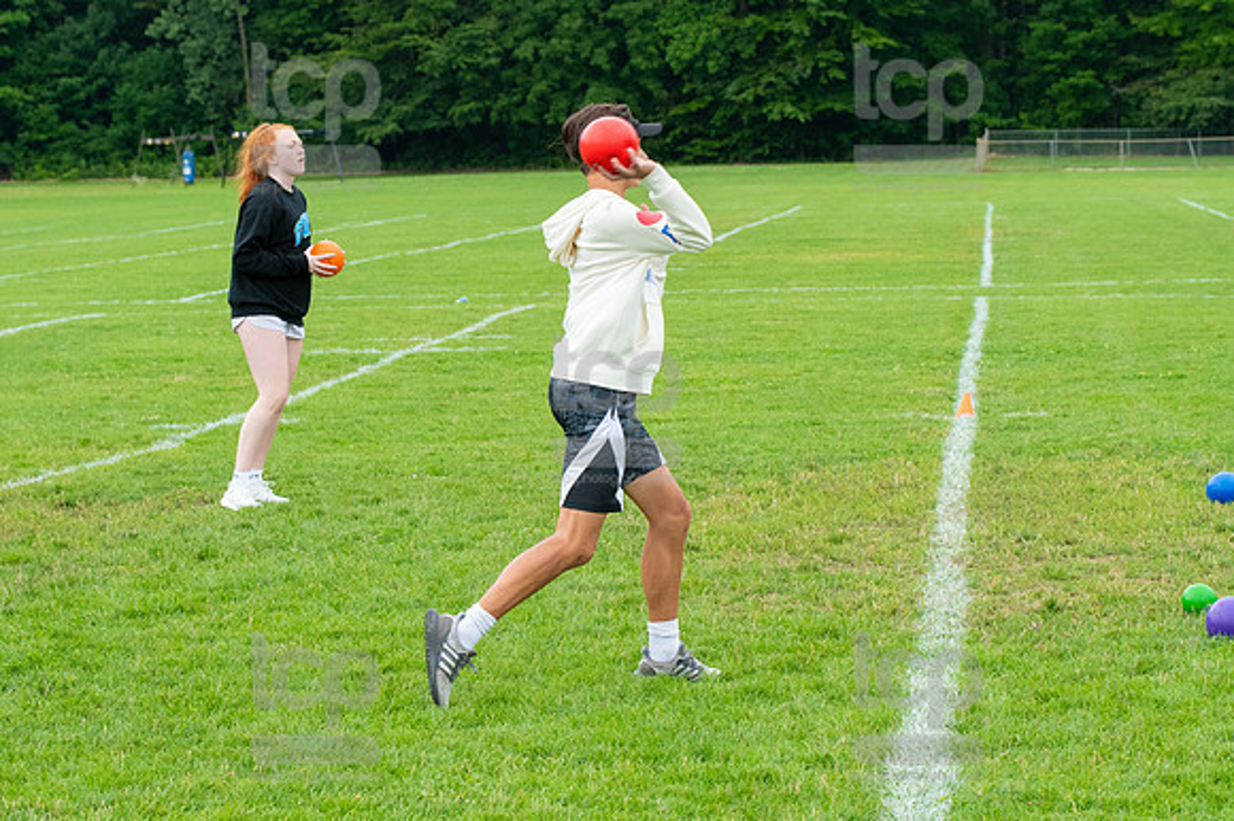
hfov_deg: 19.5
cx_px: 617
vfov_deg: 13.0
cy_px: 410
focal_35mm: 105
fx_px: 3597
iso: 1250
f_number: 5.6
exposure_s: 1/1000
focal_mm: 70
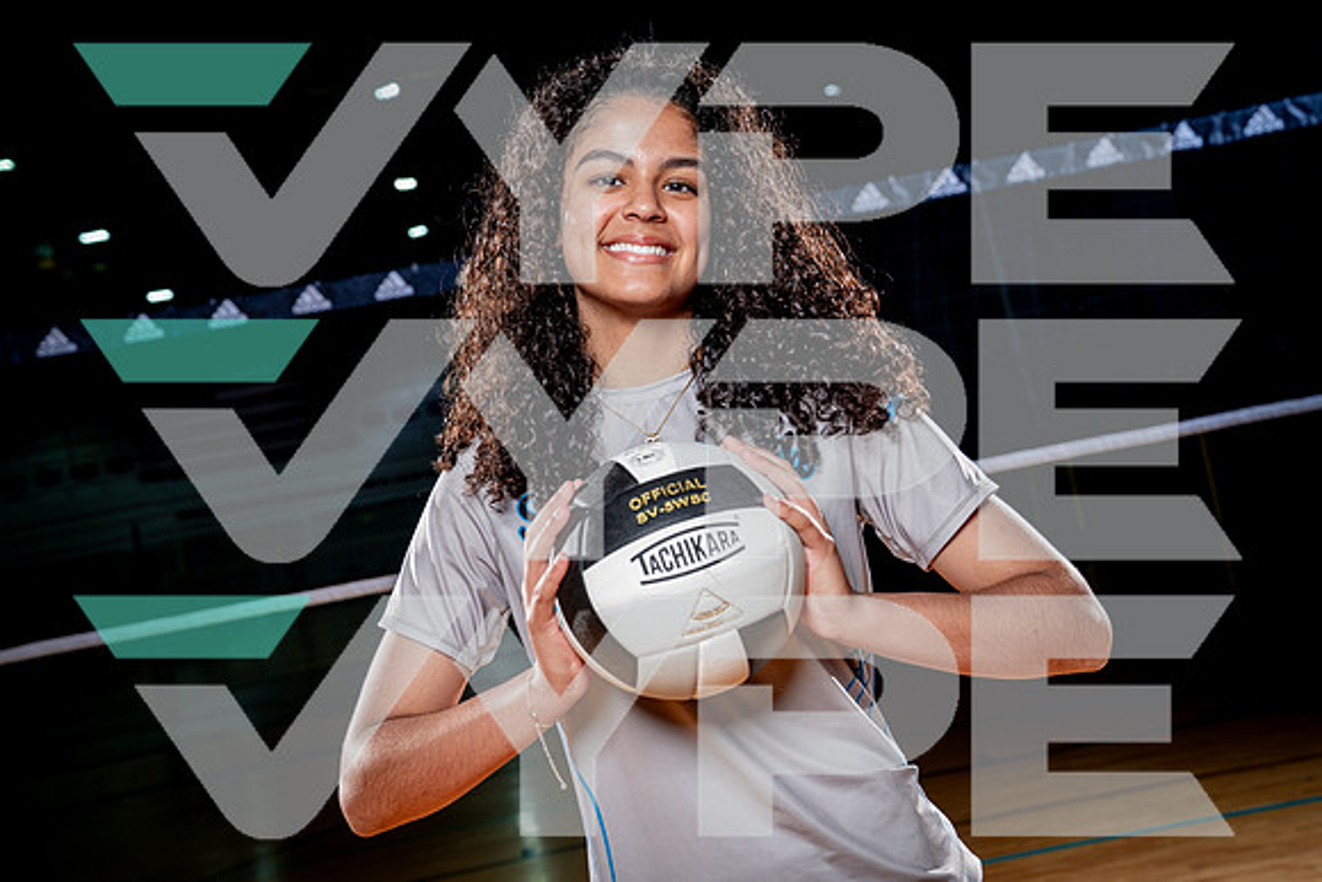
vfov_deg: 24.1
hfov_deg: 35.4
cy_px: 441
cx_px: 661
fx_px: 2068
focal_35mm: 56
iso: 250
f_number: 5.6
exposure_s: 1/250
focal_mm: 55
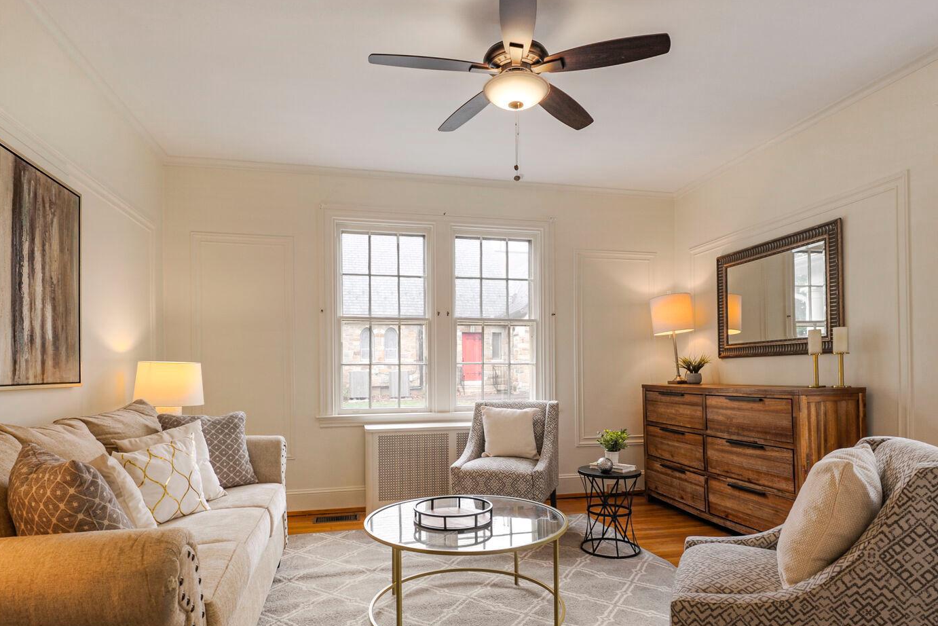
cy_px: 372
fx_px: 521
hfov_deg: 84.0
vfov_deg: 61.5
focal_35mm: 20
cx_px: 471
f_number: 7.1
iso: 200
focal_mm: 16
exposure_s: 1/20
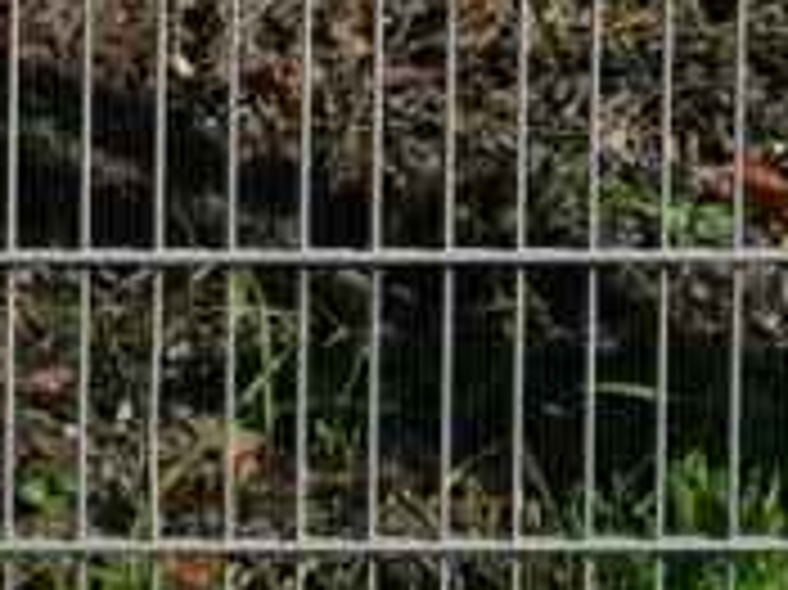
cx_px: -838
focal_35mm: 283
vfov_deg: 5.2
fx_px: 6438
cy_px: -579
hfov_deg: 6.8
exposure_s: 1/200
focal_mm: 24
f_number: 6.3
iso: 200
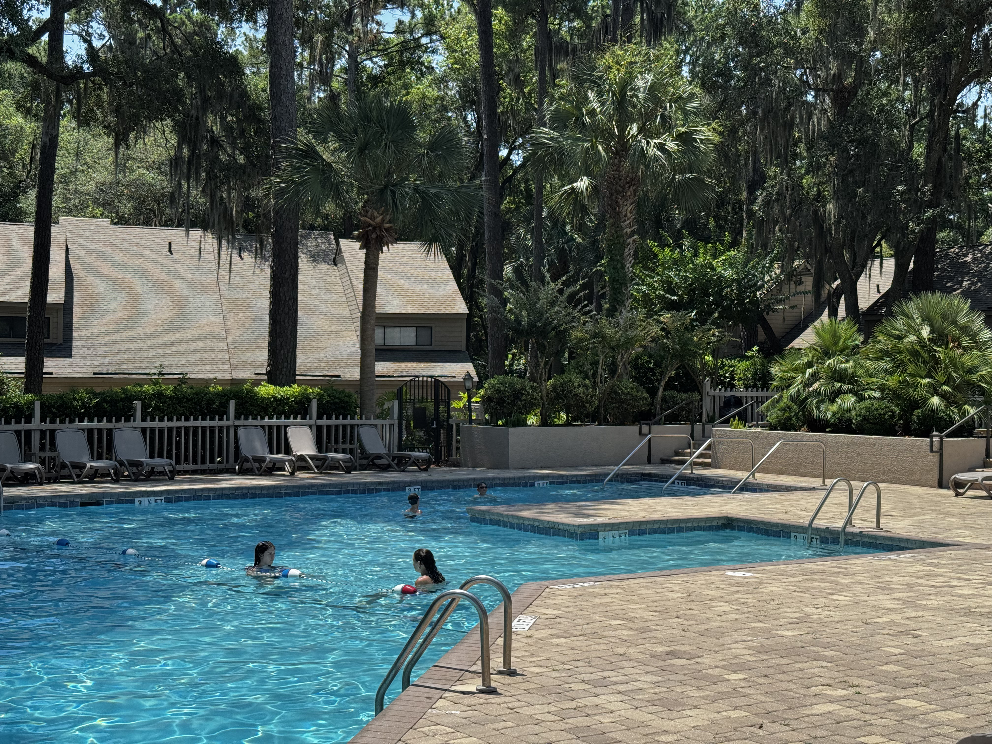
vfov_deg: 30.3
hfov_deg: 39.7
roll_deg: -0.2
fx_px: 1376
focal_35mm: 48
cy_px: 372
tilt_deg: +0.3
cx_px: 496
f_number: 1.78
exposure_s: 1/2959
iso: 64
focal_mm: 6.76
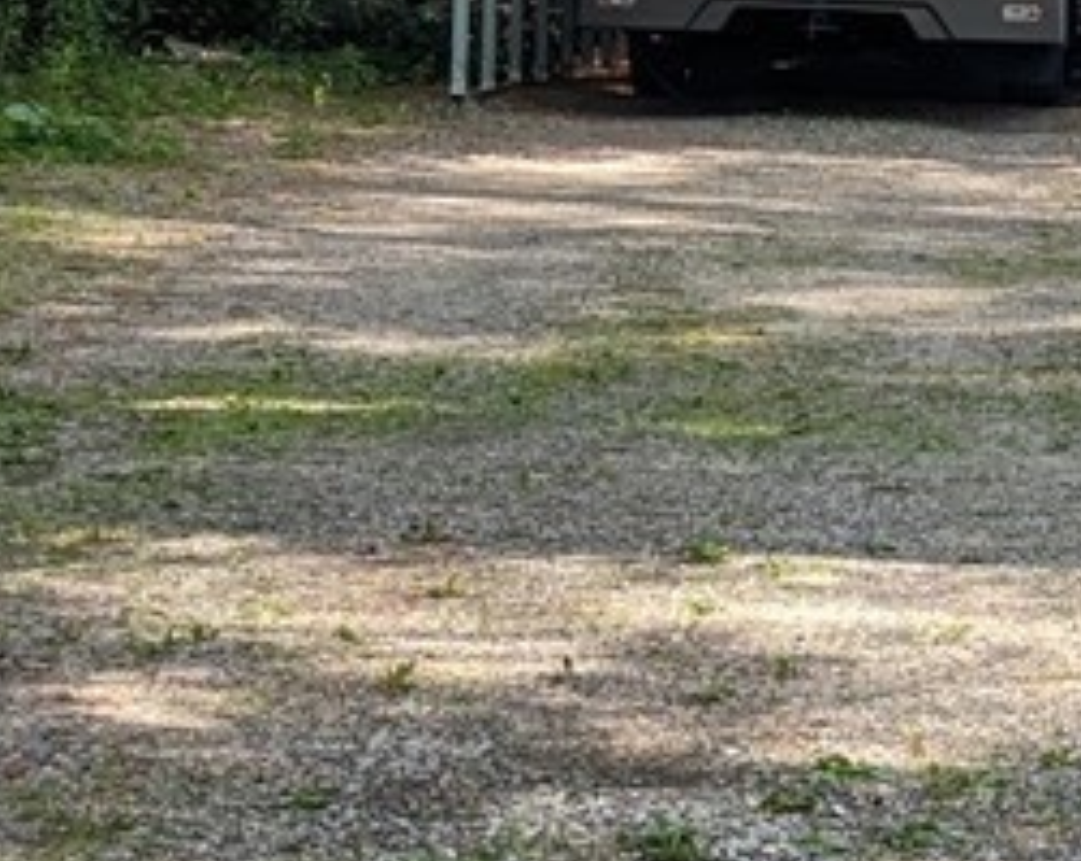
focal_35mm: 191
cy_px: 241
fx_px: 6101
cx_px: 1434
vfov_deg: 8.1
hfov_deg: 9.9
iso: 42
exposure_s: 1/374
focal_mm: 6.81
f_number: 1.85
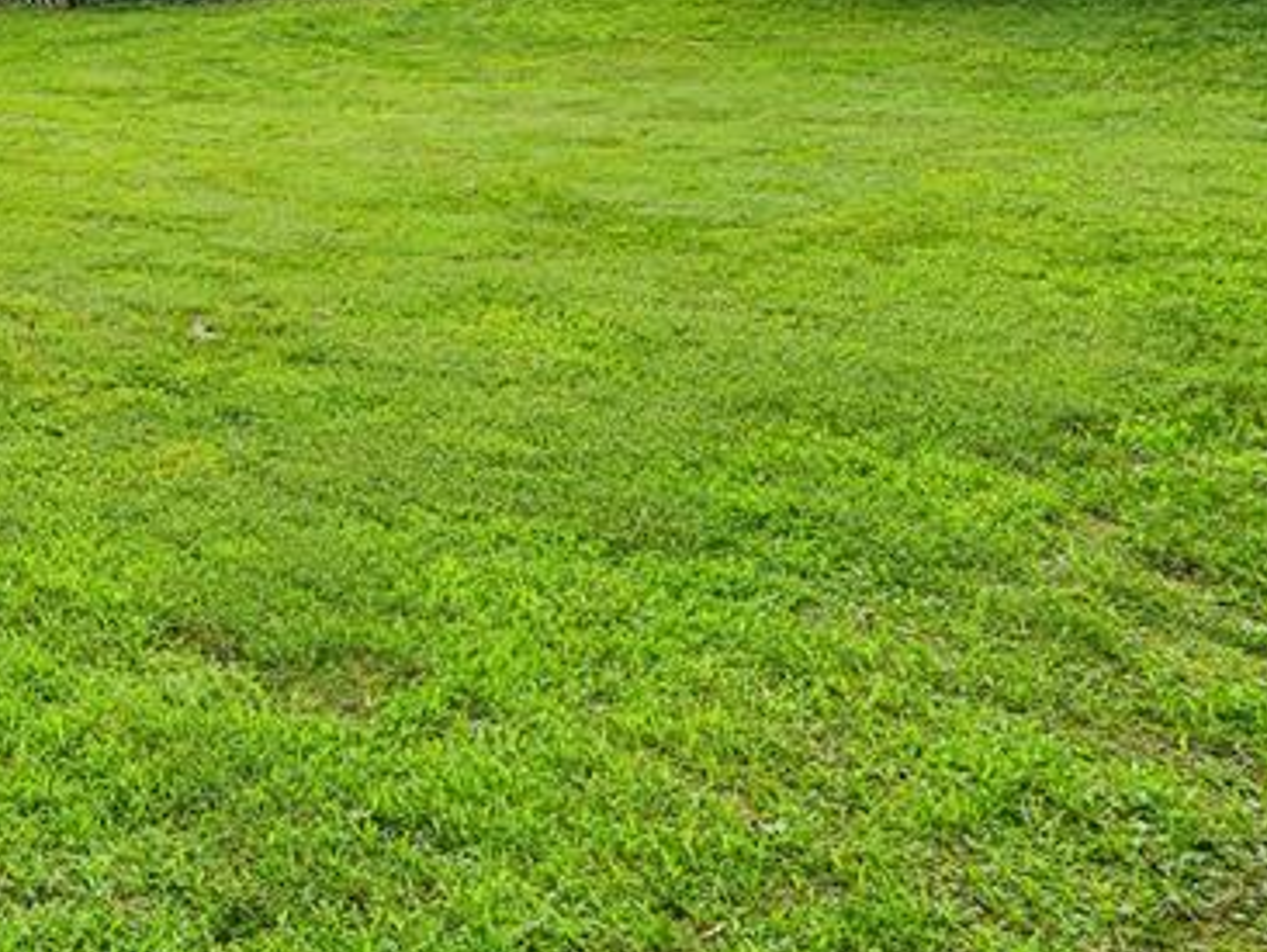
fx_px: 1575
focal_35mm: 43
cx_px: -132
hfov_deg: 36.8
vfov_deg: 30.6
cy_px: -59
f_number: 8
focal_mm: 16
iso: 200
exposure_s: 1/30
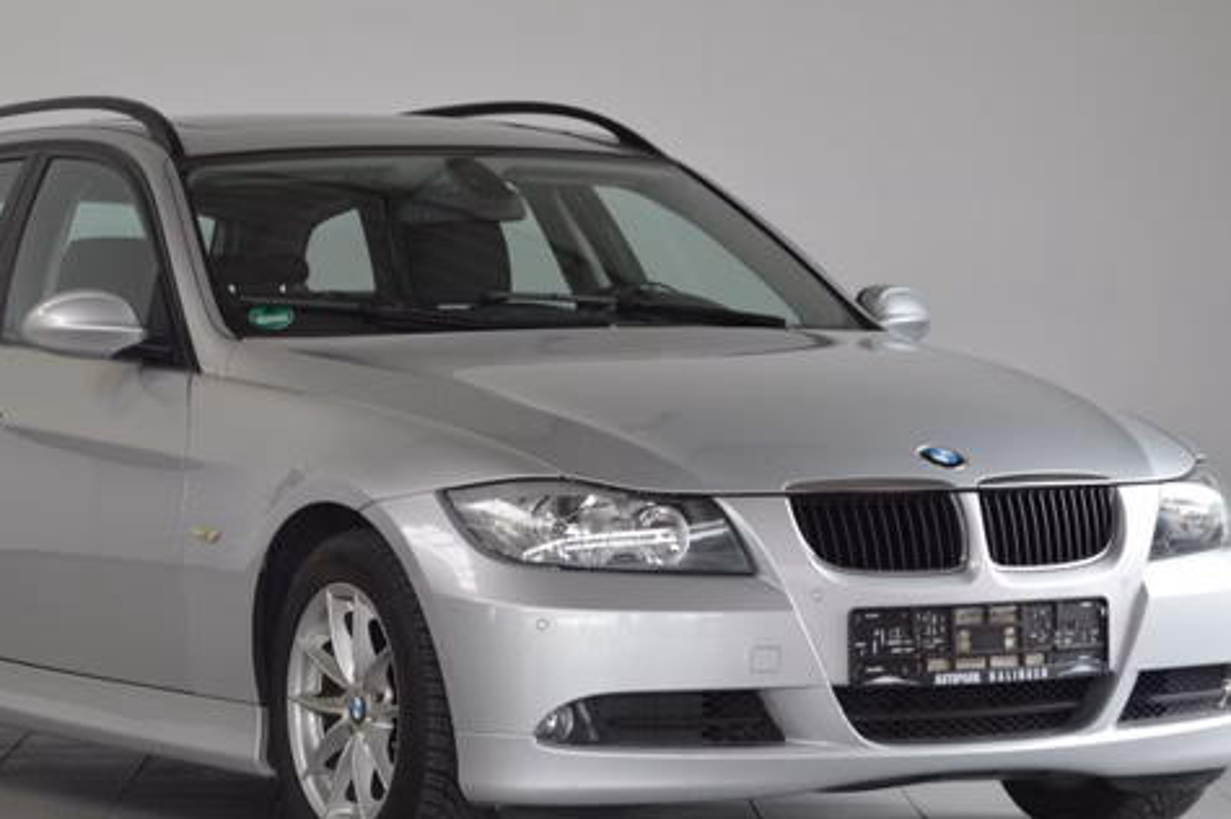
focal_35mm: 152
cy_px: 503
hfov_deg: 13.5
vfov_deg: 9.0
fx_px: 5183
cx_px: 495
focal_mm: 75
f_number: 5.3
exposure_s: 1/60
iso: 450
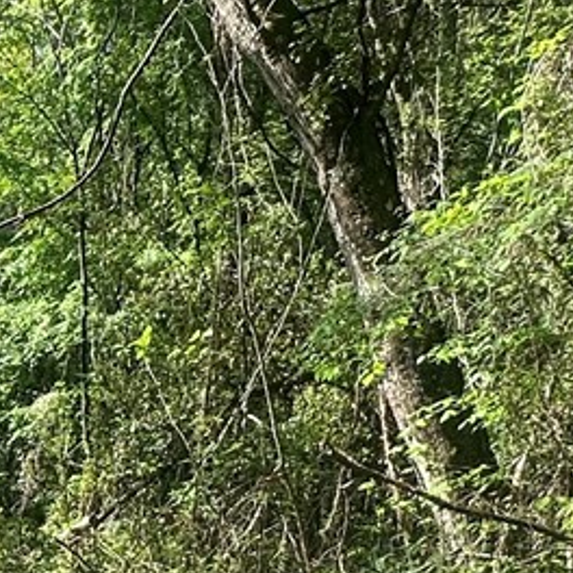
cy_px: 640
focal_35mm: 75
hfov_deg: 18.8
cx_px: -404
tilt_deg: -1.9
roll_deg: -3.0
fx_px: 1405
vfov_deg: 21.8
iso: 40
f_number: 2.2
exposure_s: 1/404
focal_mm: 2.22
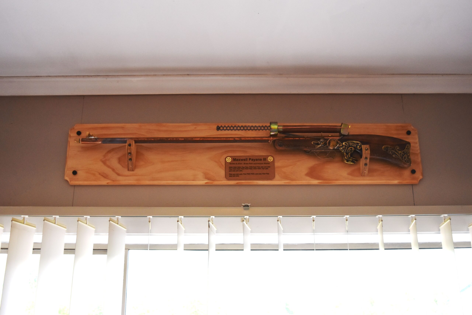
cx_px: 236
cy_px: 158
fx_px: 531
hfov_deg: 47.9
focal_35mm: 40
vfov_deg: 33.0
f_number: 4
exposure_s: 1/125
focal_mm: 27
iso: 900
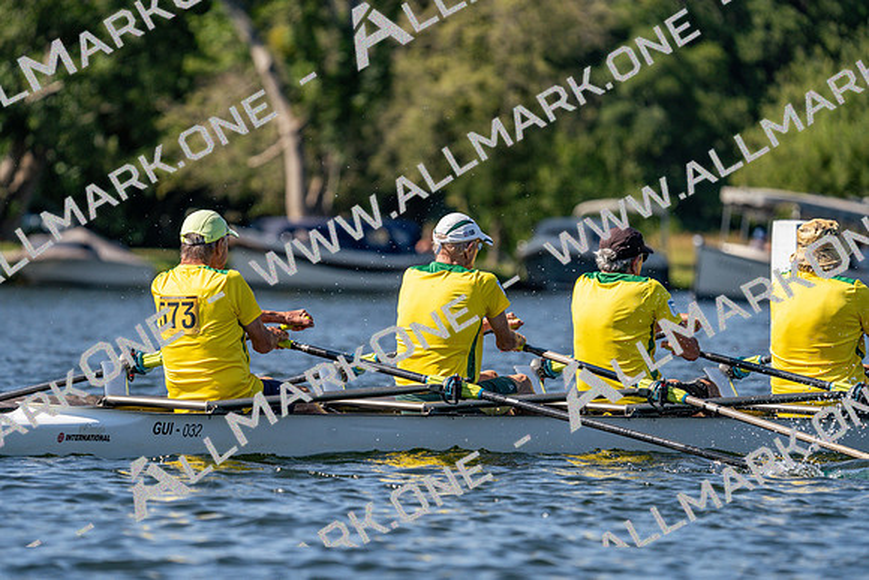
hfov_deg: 5.5
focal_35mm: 376
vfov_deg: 3.7
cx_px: 434
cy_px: 290
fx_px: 9078
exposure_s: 1/1600
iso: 250
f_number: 6.3
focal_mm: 376
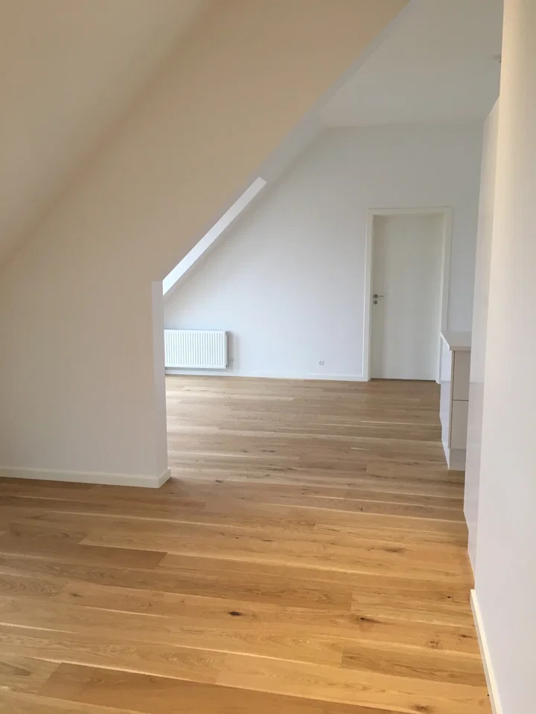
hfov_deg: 48.2
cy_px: 357
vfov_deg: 61.7
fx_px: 599
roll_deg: +0.4
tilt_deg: -7.8
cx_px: 268
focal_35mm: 29
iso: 80
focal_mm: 4.15
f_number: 2.2
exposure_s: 1/33
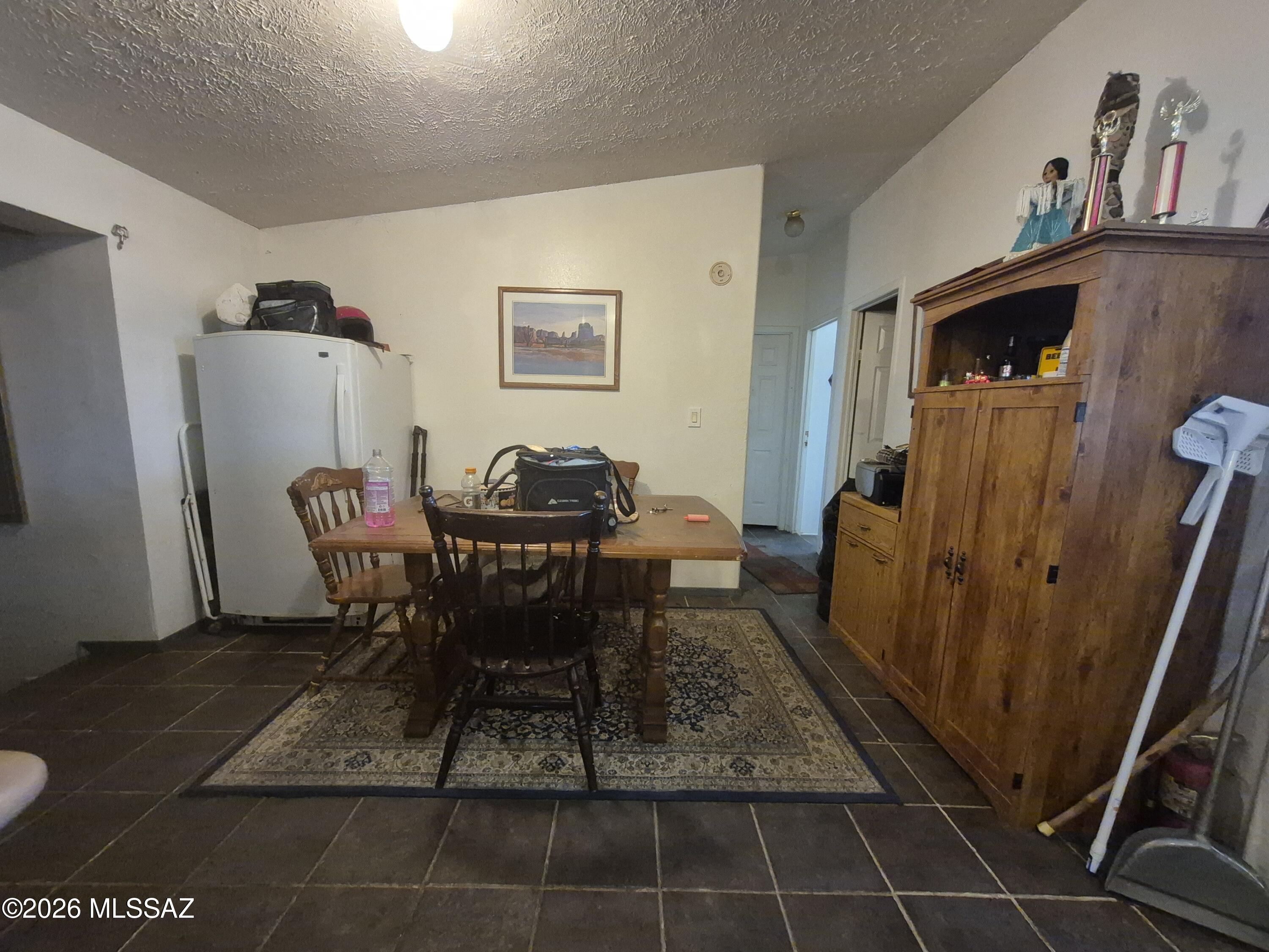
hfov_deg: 106.2
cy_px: 476
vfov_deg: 89.9
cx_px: 634
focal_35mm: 13
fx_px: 477
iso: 1000
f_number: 2.2
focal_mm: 1.74
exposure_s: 1/60
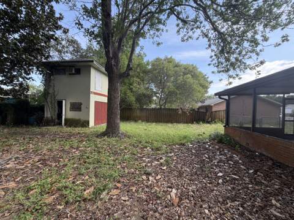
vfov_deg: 85.6
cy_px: 110
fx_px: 119
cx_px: 147
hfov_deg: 102.1
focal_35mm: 14
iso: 40
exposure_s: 1/233
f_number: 2.2
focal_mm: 2.22
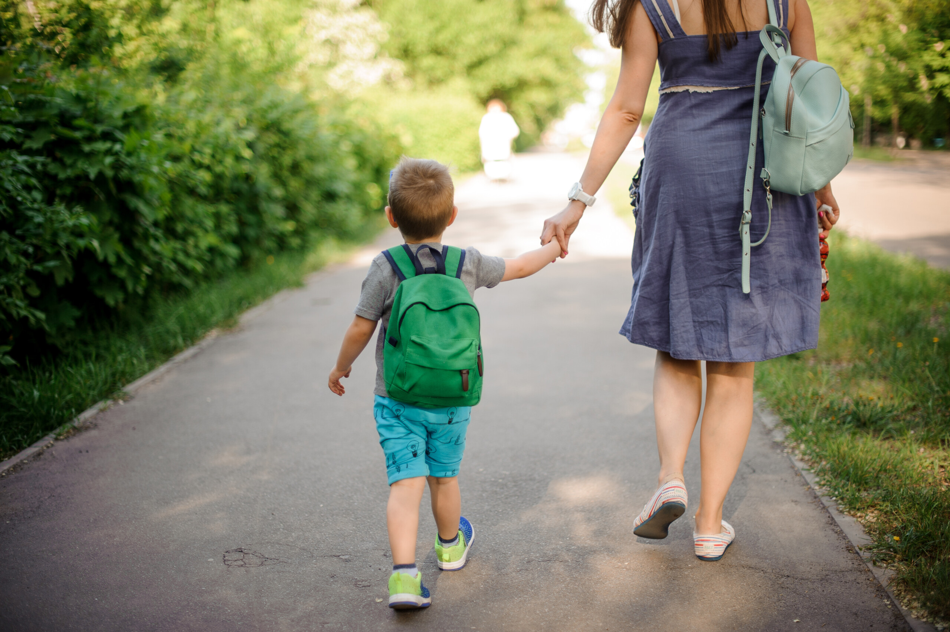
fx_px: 1318
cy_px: 316
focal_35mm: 50
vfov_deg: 27.0
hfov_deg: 39.6
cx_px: 475
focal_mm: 50
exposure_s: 1/1000
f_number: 1.6
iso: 125
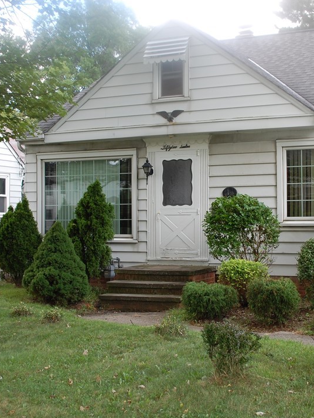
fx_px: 689
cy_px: 210
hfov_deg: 25.6
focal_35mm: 57
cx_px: 188
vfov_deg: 33.8
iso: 280
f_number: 5.6
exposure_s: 1/125
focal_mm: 26
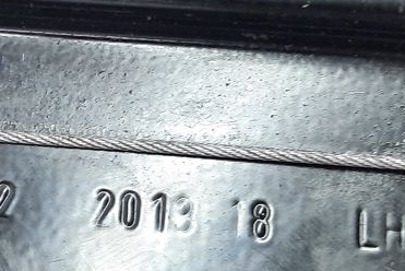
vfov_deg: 16.3
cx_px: 43
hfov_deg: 23.5
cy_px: 117
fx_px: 946
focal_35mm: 84
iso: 200
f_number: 2
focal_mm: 4.6
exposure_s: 1/50
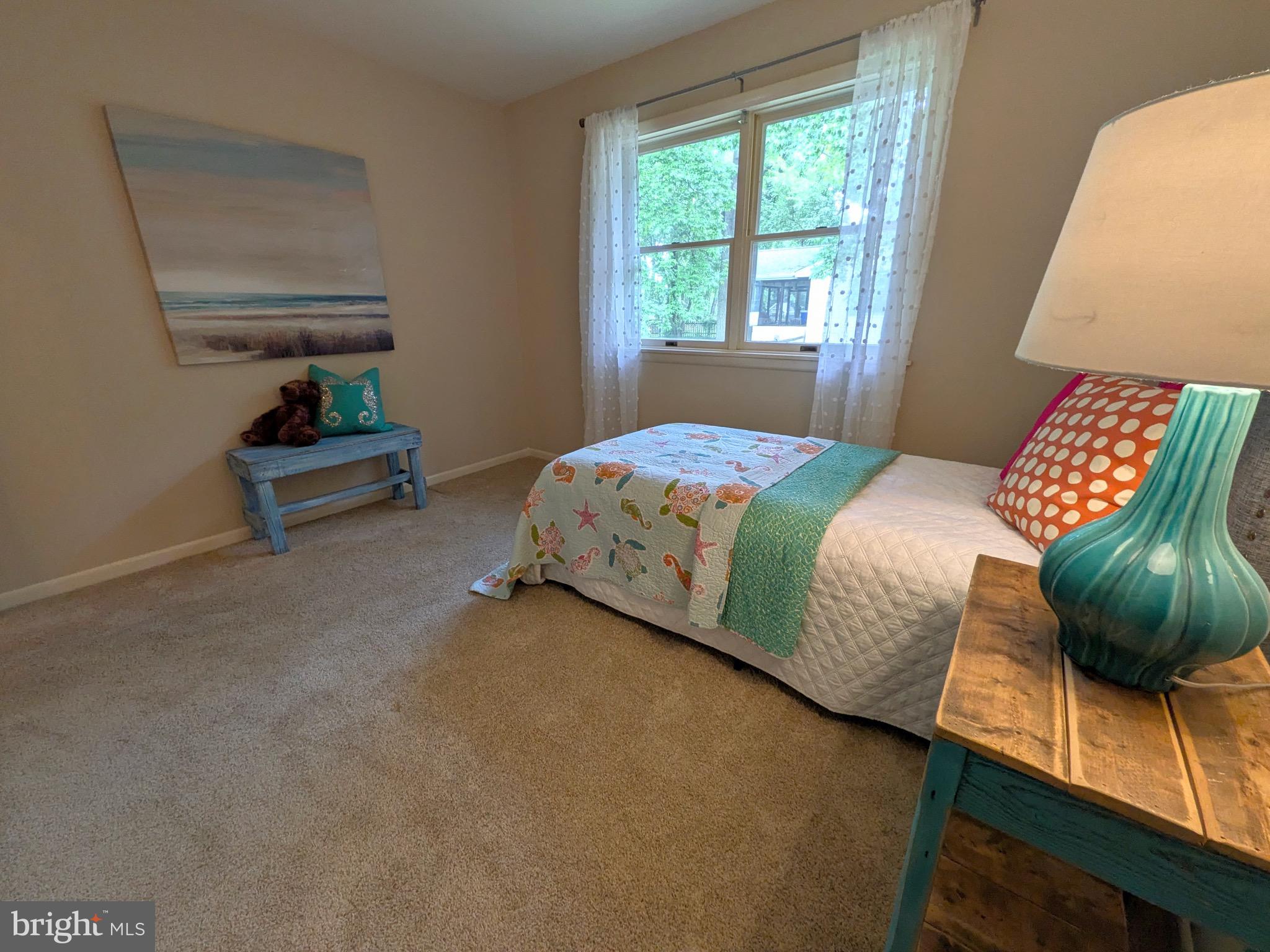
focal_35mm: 14
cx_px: 635
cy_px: 476
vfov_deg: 85.7
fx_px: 514
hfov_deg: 102.1
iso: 212
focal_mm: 1.85
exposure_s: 1/45.9
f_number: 2.2
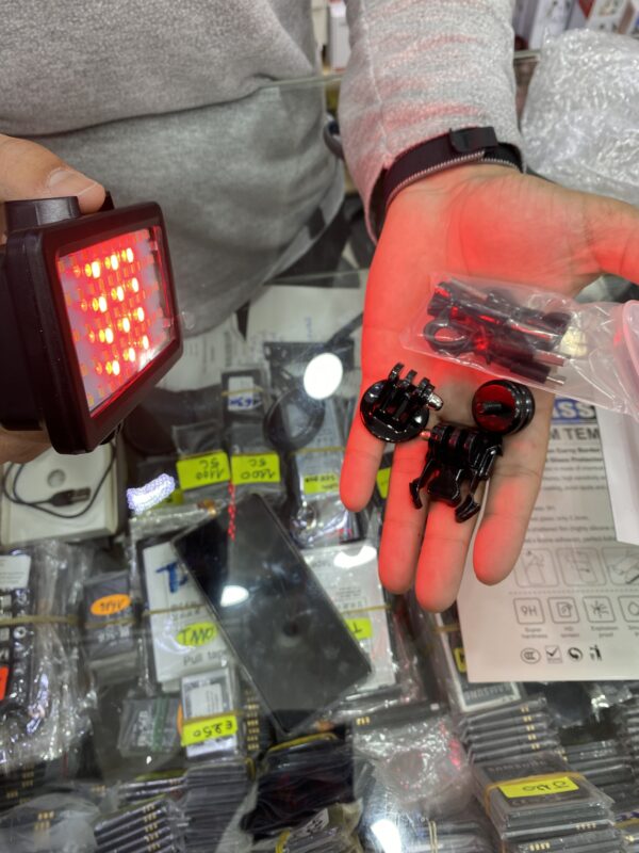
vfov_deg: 67.3
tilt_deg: -63.8
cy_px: 426
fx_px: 640
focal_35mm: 26
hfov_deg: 53.1
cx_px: 320
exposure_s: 1/78
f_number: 1.8
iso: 50
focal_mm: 4.25
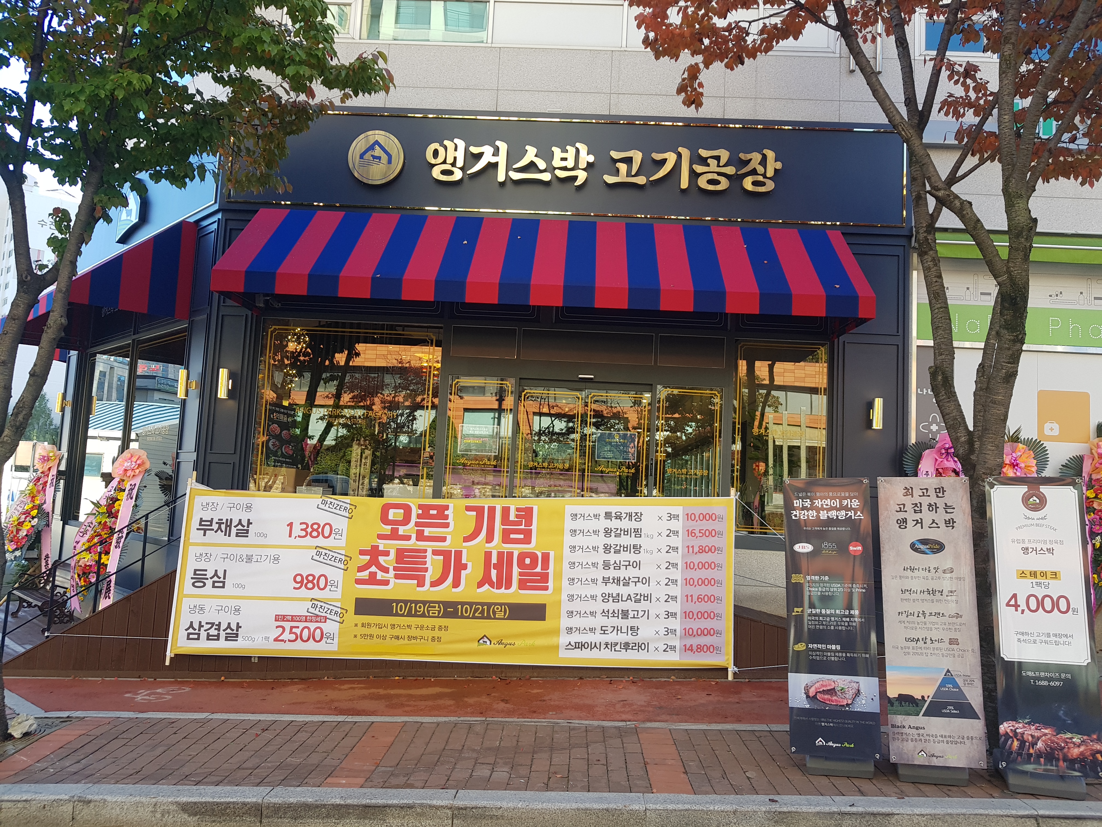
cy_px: 414
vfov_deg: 53.1
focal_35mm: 26
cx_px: 551
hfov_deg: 67.3
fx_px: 828
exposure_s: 1/220
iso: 40
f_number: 1.7
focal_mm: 4.2
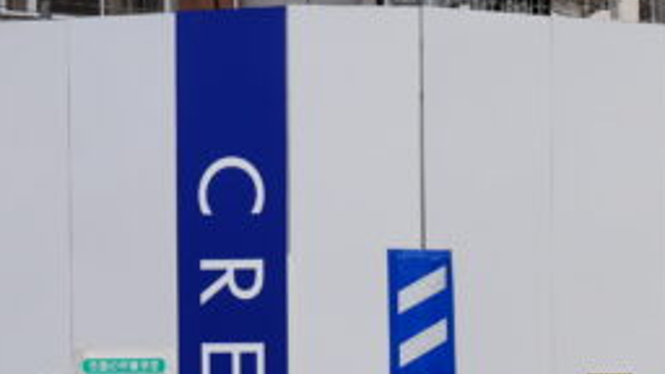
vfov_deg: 8.9
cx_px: 1198
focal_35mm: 134
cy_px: 453
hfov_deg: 14.2
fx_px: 2363
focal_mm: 32
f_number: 10
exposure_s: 1/160
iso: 100
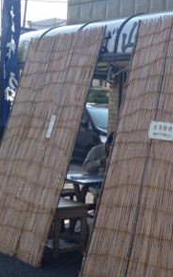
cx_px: 266
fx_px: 619
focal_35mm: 82
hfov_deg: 14.7
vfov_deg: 25.2
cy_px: 117
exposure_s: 1/563
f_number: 2.4
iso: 50
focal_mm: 4.28
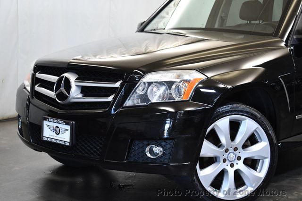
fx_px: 604
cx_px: 151
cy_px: 100
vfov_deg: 18.9
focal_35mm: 72
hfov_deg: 28.1
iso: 2000
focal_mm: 48
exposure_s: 1/125
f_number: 5.3
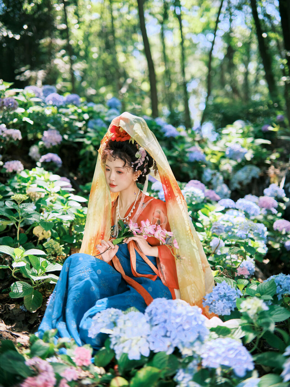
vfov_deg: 46.8
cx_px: 145
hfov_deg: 36.0
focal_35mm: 40
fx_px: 447
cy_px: 194
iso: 320
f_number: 1.8
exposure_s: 1/500
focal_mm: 50
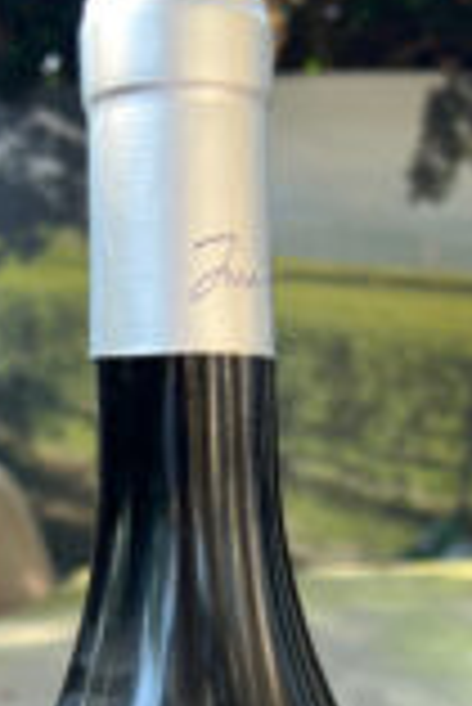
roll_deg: +1.8
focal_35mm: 69
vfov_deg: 26.2
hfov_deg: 19.8
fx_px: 1354
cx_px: 252
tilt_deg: -14.4
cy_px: 832
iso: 40
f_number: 1.5
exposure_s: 1/121
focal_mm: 5.7
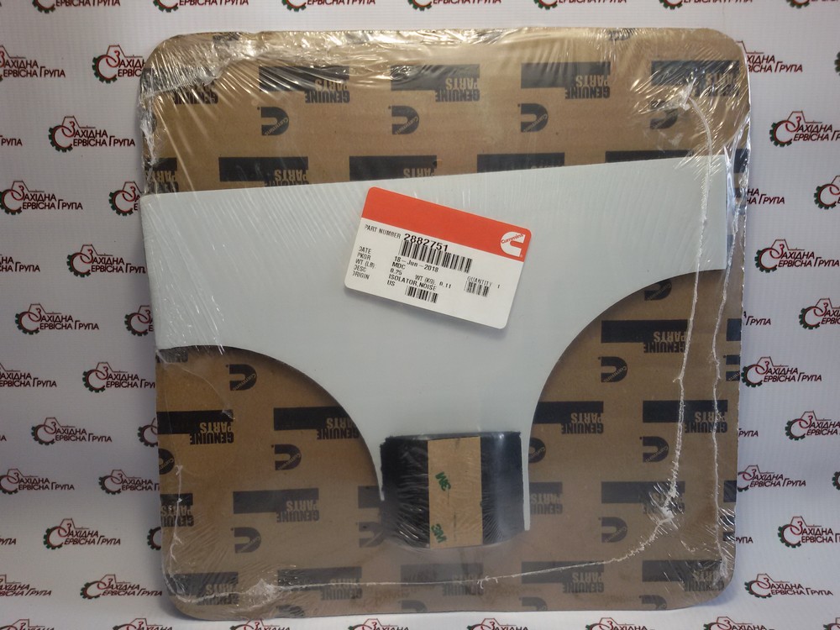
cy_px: 315
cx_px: 420
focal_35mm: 31
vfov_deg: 45.4
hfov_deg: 58.4
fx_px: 752
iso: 50
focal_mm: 2.93
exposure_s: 1/100
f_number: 2.4
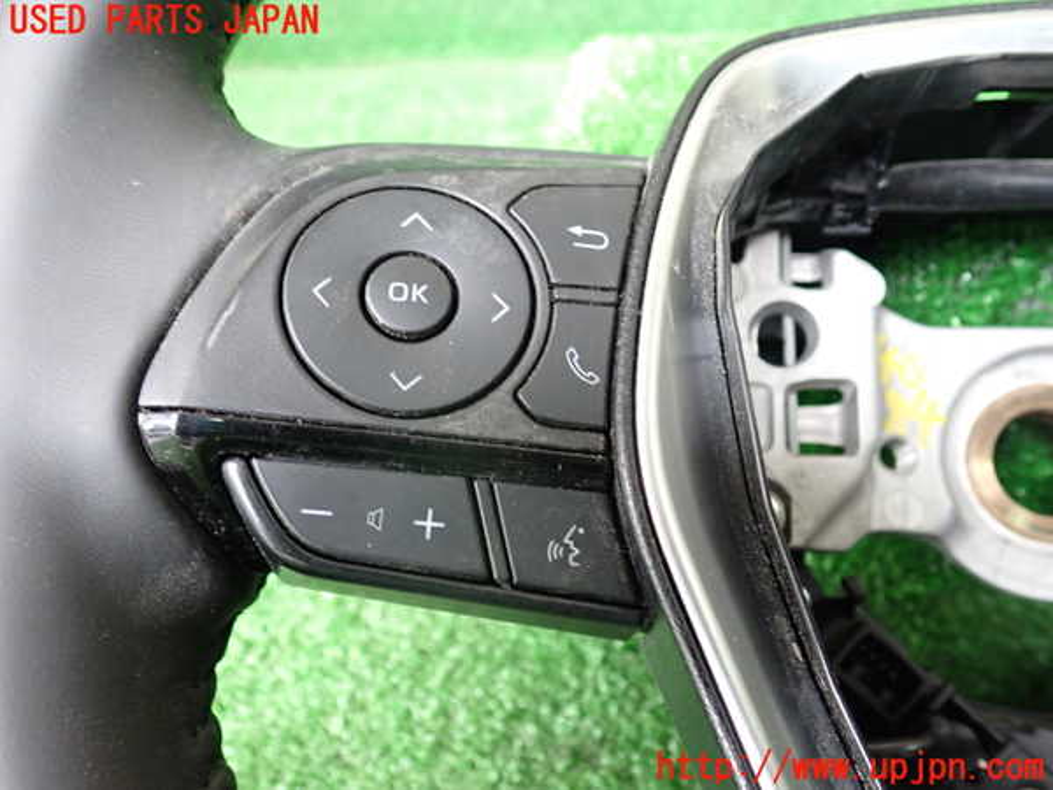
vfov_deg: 46.8
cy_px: 395
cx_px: 526
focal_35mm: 30
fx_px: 913
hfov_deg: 60.0
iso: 320
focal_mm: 5.4
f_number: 2.3
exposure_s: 1/50
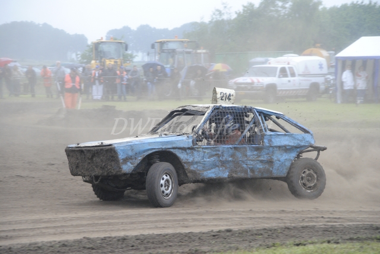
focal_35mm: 165
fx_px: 1743
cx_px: 190
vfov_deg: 8.3
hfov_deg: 12.4
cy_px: 127
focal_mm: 110
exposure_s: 1/500
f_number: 5.3
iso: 800
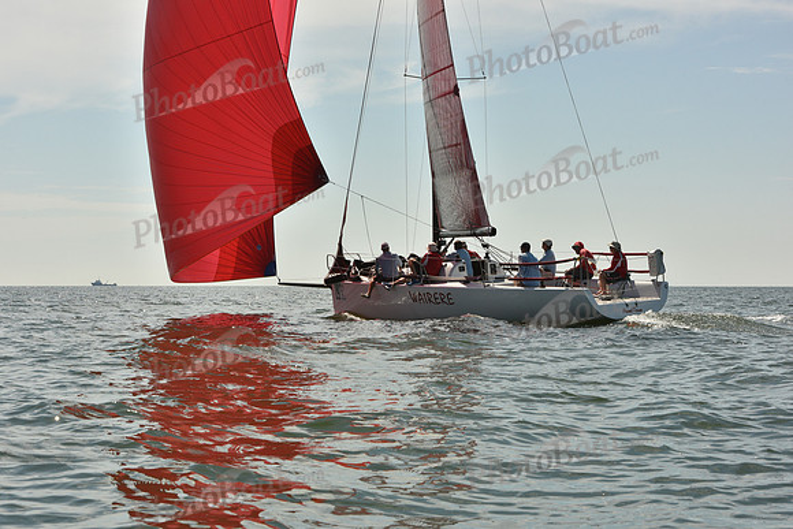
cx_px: 396
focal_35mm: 70
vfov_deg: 19.5
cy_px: 264
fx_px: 1542
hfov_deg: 28.8
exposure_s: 1/640
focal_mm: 70
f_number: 16
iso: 320
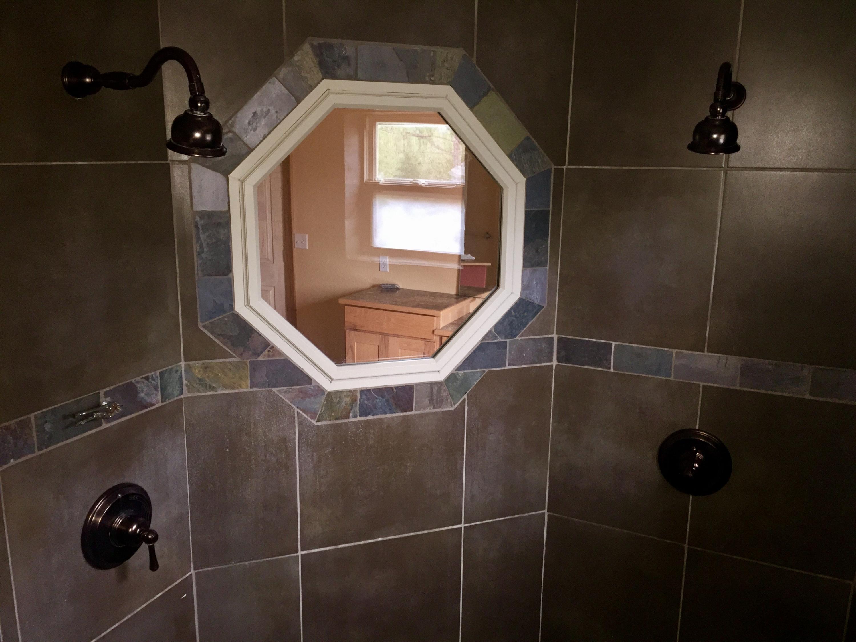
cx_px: 428
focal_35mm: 29
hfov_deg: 61.7
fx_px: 717
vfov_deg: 48.2
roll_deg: -1.8
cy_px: 321
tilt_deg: -12.8
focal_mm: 4.15
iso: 125
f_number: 2.2
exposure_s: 1/20
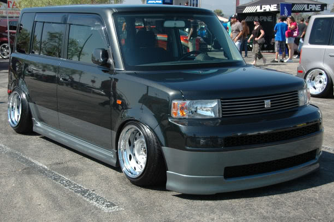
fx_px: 528
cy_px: 105
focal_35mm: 57
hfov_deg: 35.1
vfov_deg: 23.7
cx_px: 153
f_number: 4.5
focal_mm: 32
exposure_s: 1/1000
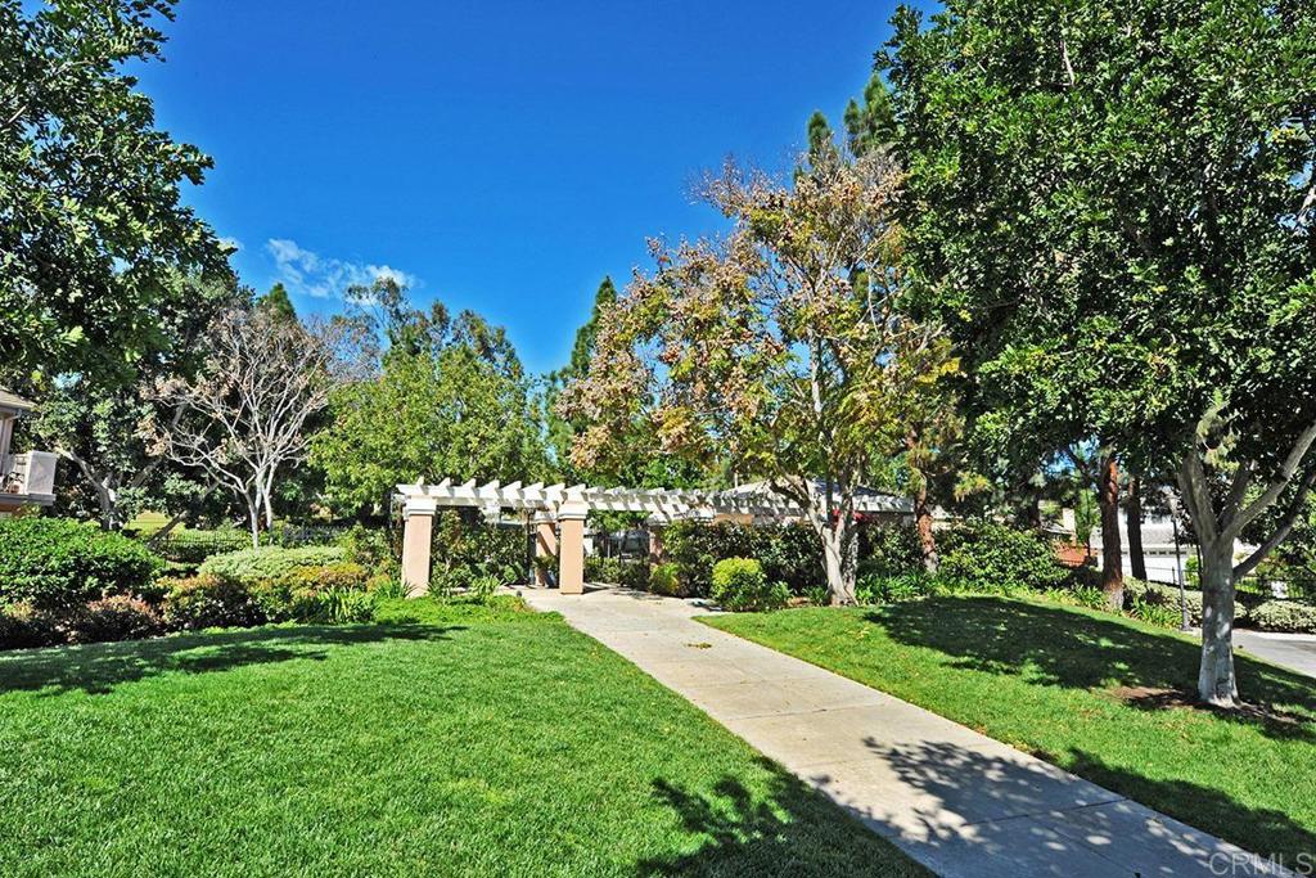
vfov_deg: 64.6
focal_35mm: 19
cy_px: 439
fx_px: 695
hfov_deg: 86.9
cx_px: 658
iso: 400
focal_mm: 19
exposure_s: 1/250
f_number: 16
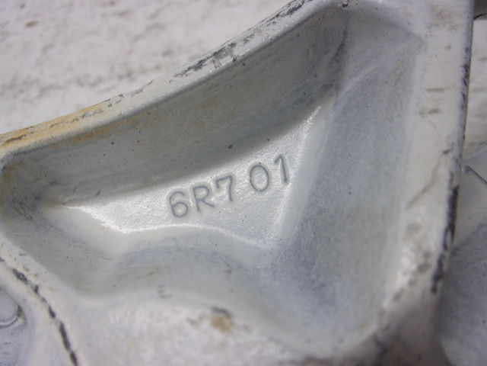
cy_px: 183
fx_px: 394
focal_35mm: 28
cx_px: 244
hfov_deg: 63.4
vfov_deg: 49.7
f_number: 3.9
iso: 96
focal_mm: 5.1
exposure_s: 1/34
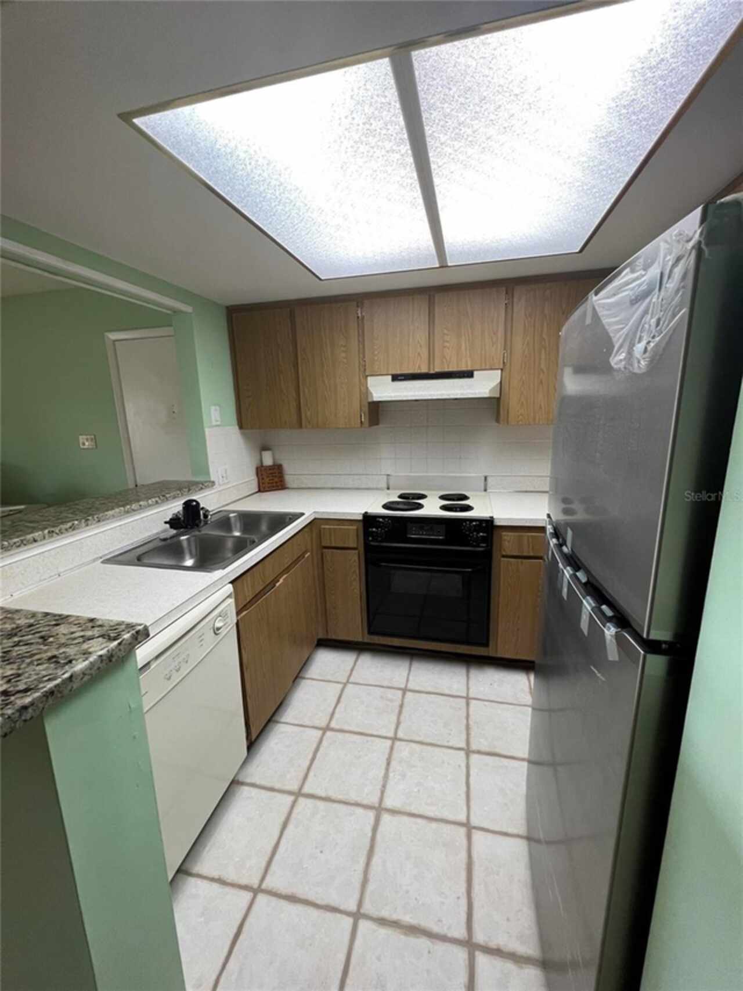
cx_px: 372
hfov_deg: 89.9
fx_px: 372
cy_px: 496
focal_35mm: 13
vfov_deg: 106.2
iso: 160
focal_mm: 1.57
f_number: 1.8
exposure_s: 1/60
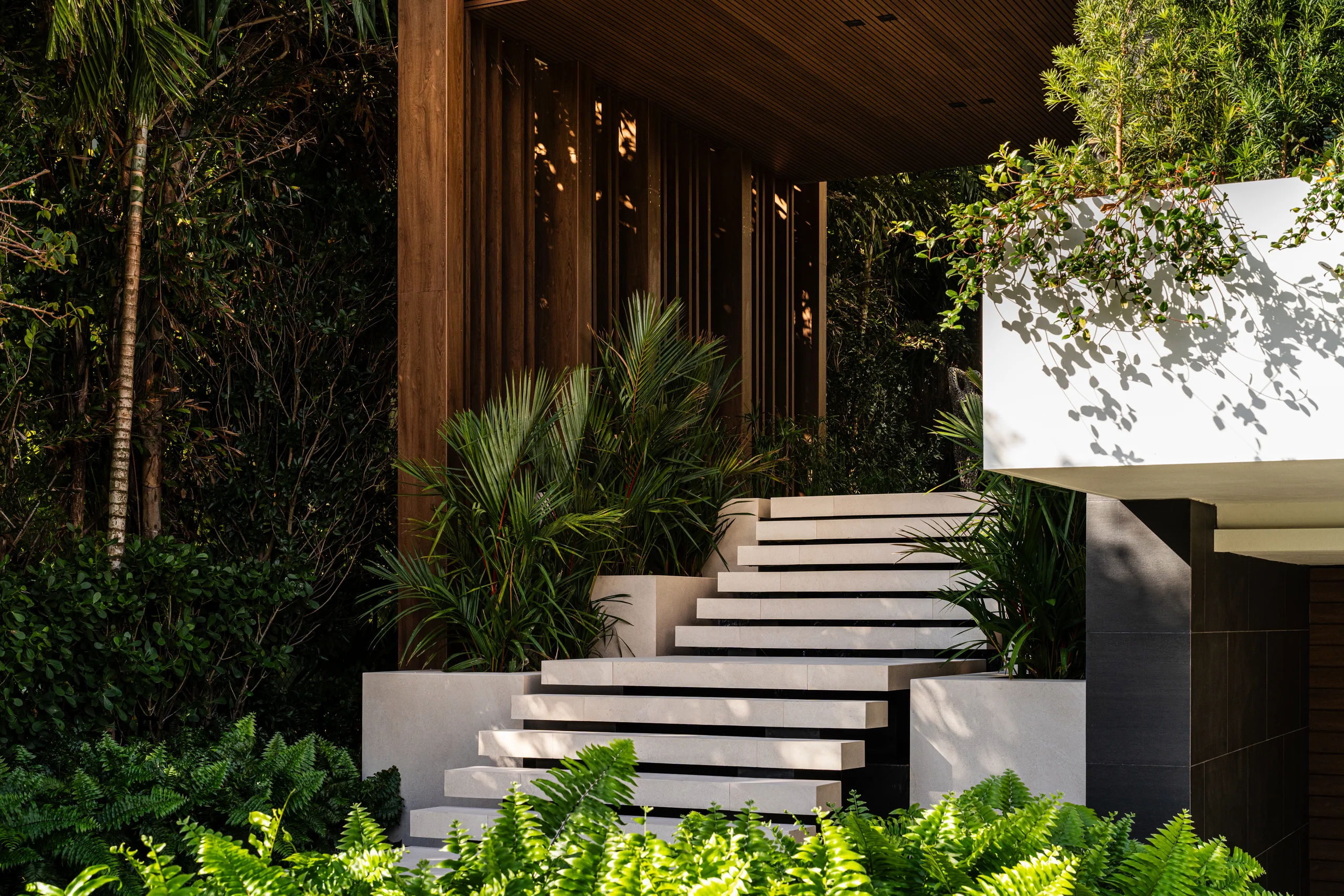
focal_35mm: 50
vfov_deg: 27.0
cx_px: 672
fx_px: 1867
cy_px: 448
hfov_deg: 39.6
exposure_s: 1/250
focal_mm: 50
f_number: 8
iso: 500
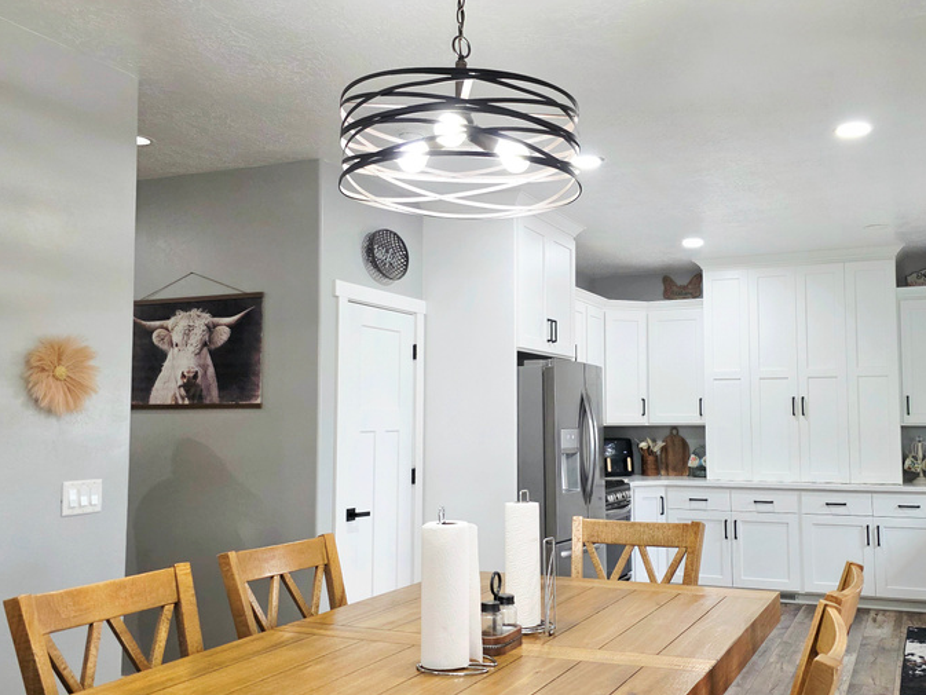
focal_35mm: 35
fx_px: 936
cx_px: 546
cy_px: 358
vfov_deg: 40.7
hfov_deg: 52.3
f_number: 1.7
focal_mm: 6.3
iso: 320
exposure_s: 1/120
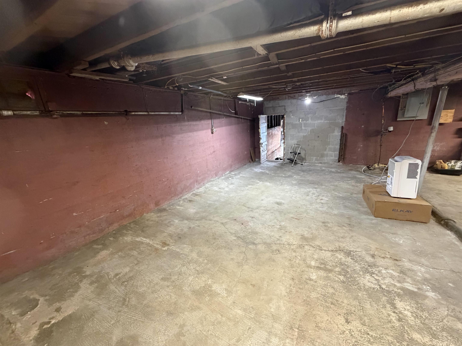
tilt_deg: -15.5
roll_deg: +3.8
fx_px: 187
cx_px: 231
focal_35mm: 14
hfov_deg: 102.1
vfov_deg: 85.7
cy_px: 173
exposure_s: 1/60
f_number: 2.2
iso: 500
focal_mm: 2.22
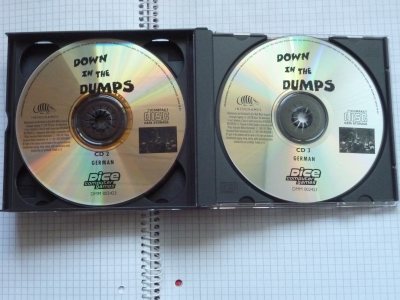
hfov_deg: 39.7
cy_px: 150
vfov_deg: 30.3
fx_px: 555
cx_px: 200
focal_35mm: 48
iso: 800
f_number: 4.3
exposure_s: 1/30
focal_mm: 8.6
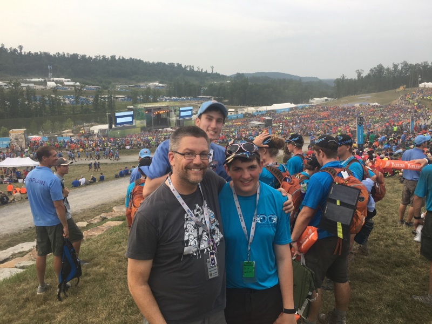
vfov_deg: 48.2
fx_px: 362
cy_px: 162
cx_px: 216
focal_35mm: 29
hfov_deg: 61.7
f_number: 2.2
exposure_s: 1/287
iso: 25
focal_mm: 4.15
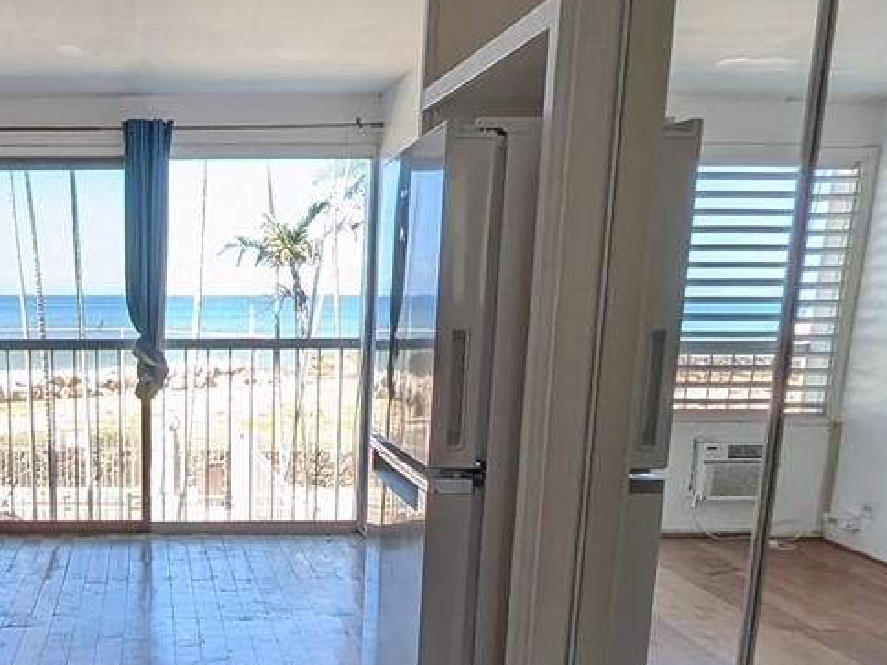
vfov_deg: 32.2
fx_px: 1102
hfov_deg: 41.5
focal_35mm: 43
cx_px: 148
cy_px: 575
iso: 29
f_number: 2.2
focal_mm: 1.54
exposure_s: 1/190
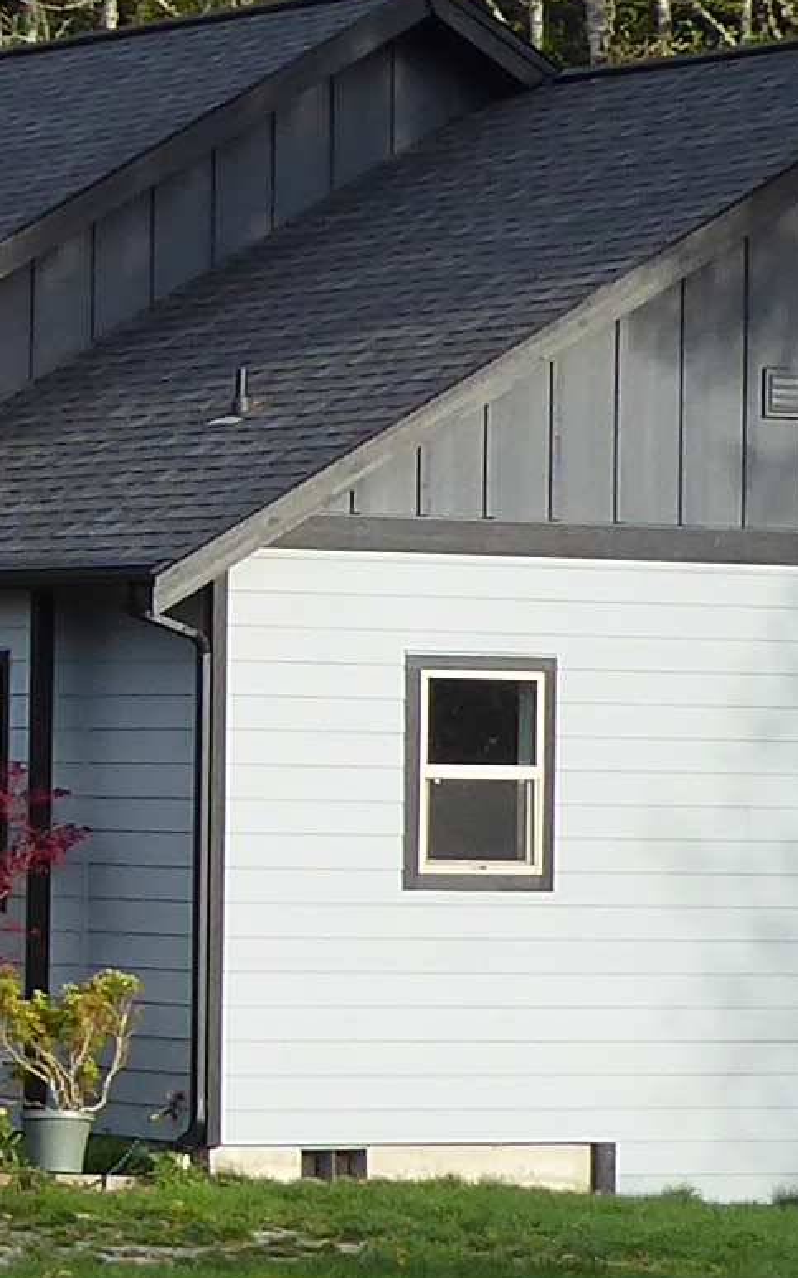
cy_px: 686
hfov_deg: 6.1
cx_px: -436
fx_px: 7448
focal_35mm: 214
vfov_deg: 9.8
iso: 80
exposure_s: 1/200
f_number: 3.7
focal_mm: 6.7
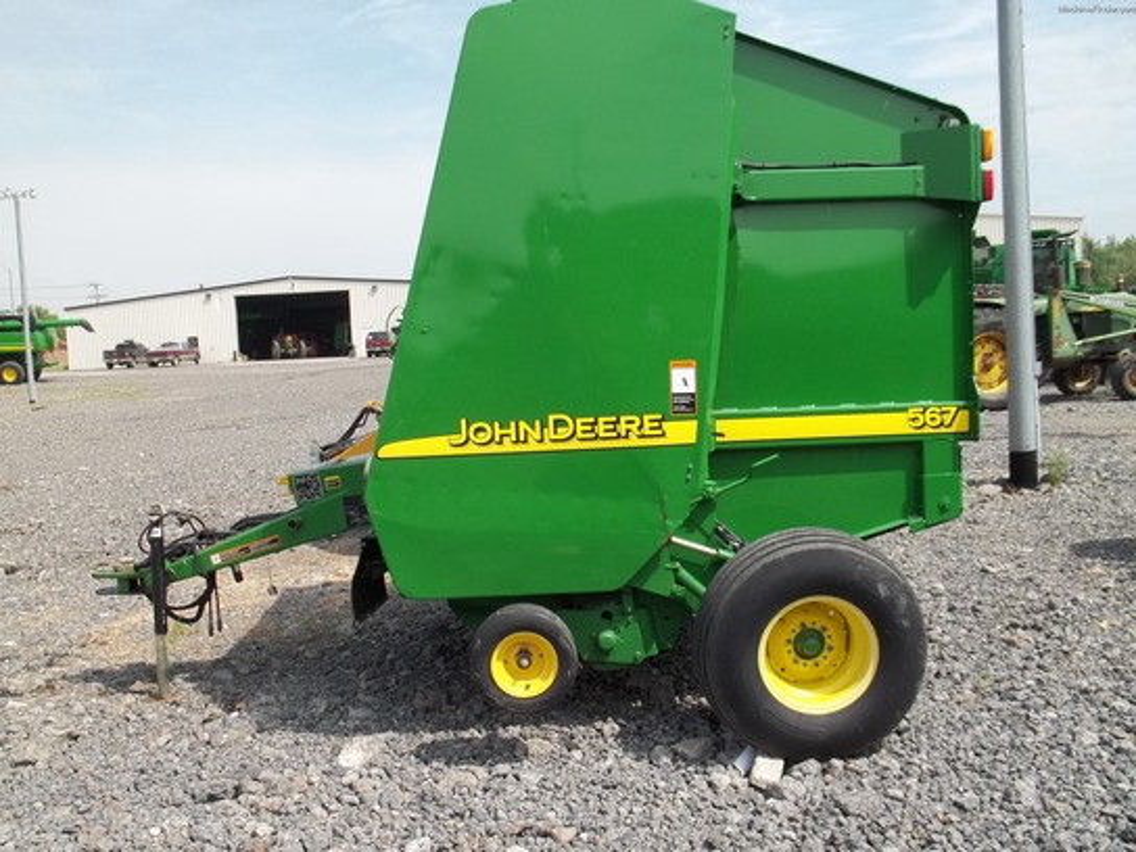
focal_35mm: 33
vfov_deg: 42.9
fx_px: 1083
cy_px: 426
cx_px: 568
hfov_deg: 55.4
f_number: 8
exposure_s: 1/125
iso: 64
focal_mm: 5.9
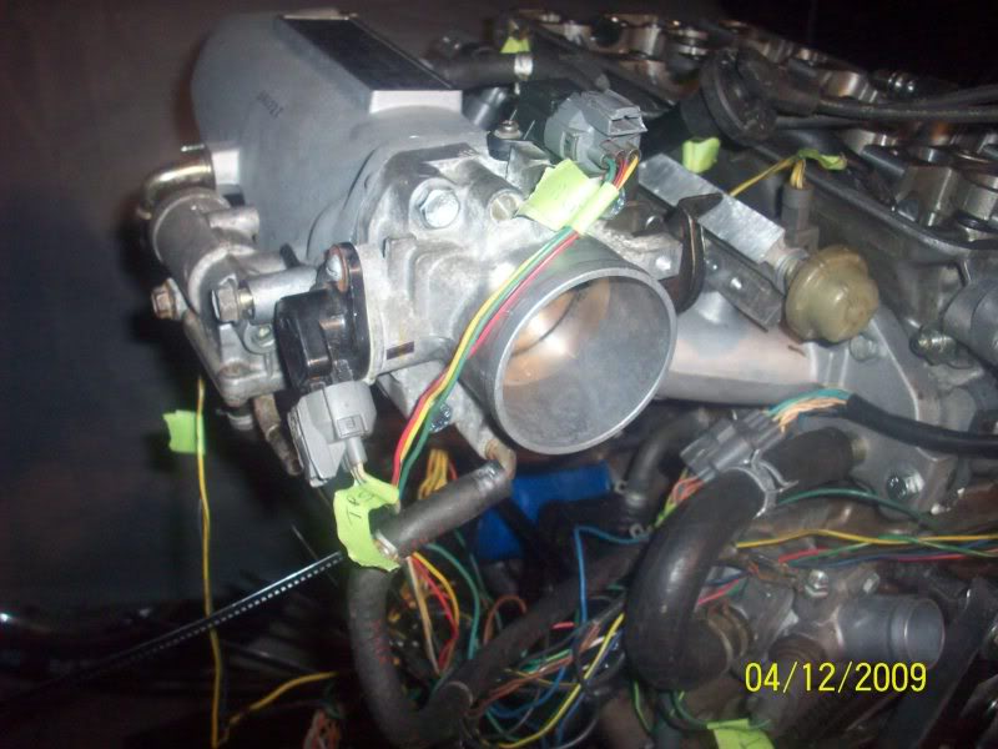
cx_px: 499
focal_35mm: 37
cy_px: 374
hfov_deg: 50.1
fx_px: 1067
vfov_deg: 38.7
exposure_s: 1/64
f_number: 2.8
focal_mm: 6.2
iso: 160
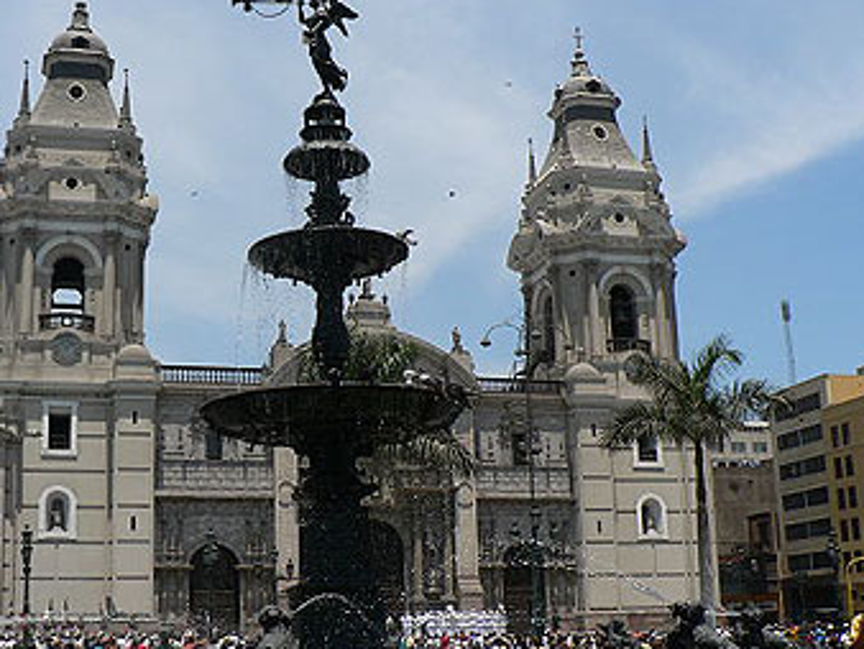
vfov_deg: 30.3
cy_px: 368
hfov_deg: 39.3
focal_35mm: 48
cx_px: 309
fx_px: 1199
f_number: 5.6
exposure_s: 1/400
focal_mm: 6
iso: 80
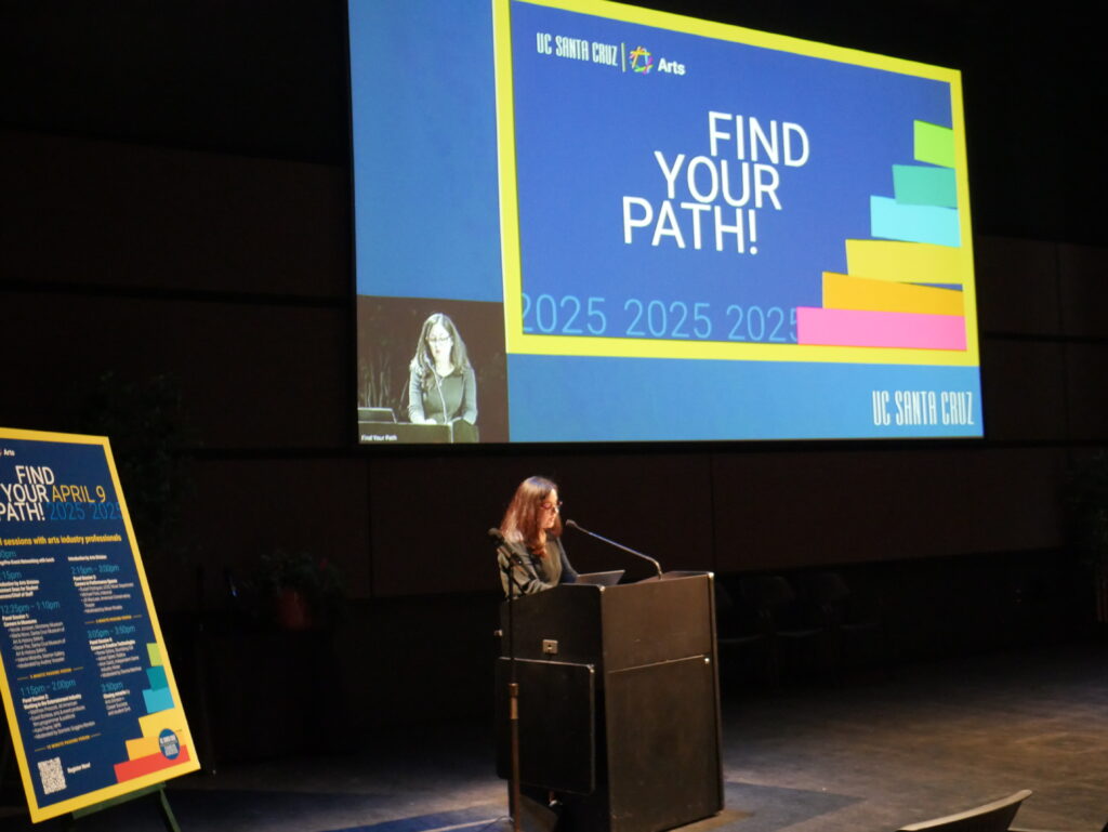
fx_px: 1281
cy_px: 416
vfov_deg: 36.0
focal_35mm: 40
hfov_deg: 46.8
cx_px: 554
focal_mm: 20
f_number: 4.5
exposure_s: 1/25
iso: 3200
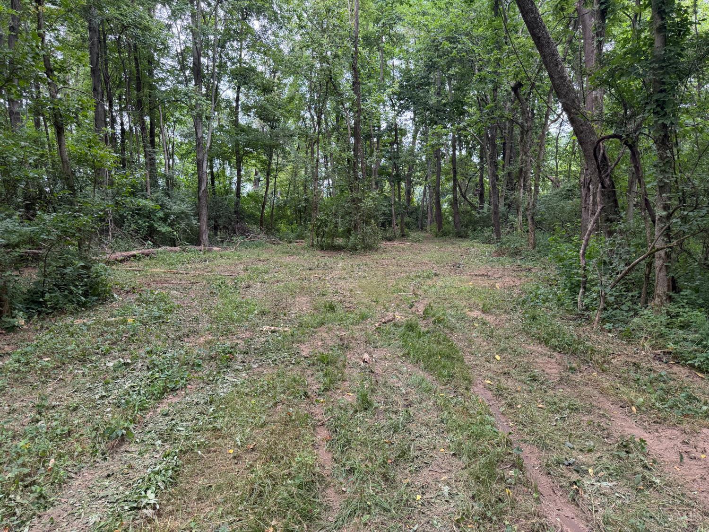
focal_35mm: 24
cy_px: 266
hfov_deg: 71.6
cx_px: 354
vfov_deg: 56.8
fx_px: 492
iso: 200
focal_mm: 6.76
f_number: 1.78
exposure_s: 1/198
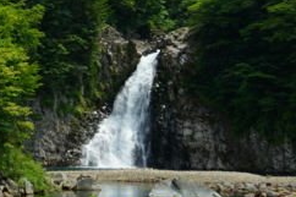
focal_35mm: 106
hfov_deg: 17.5
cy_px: 66
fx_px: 871
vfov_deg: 12.9
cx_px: -133
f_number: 11
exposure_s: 1/125
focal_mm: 32
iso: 100
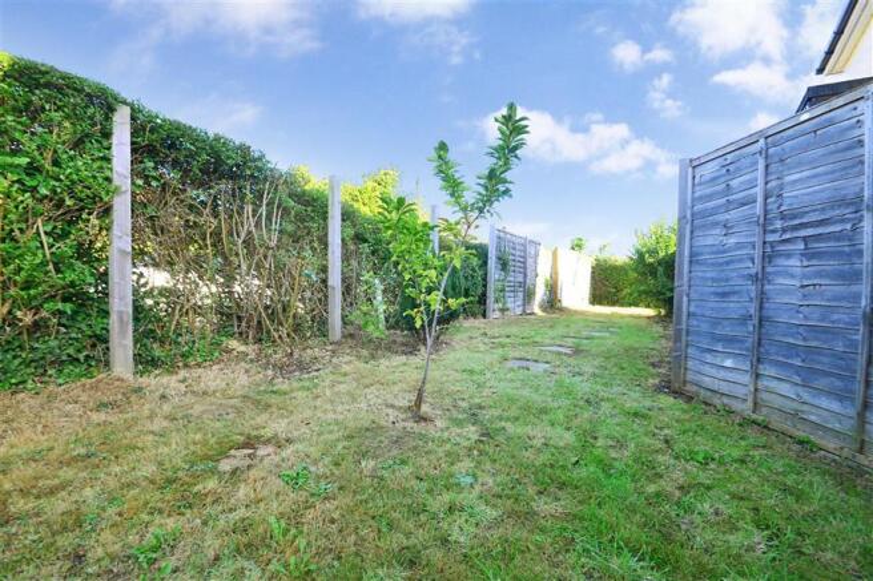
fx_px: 364
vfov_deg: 77.3
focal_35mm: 15
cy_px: 290
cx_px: 436
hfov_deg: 100.4
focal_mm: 10
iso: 200
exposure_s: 1/15
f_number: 11
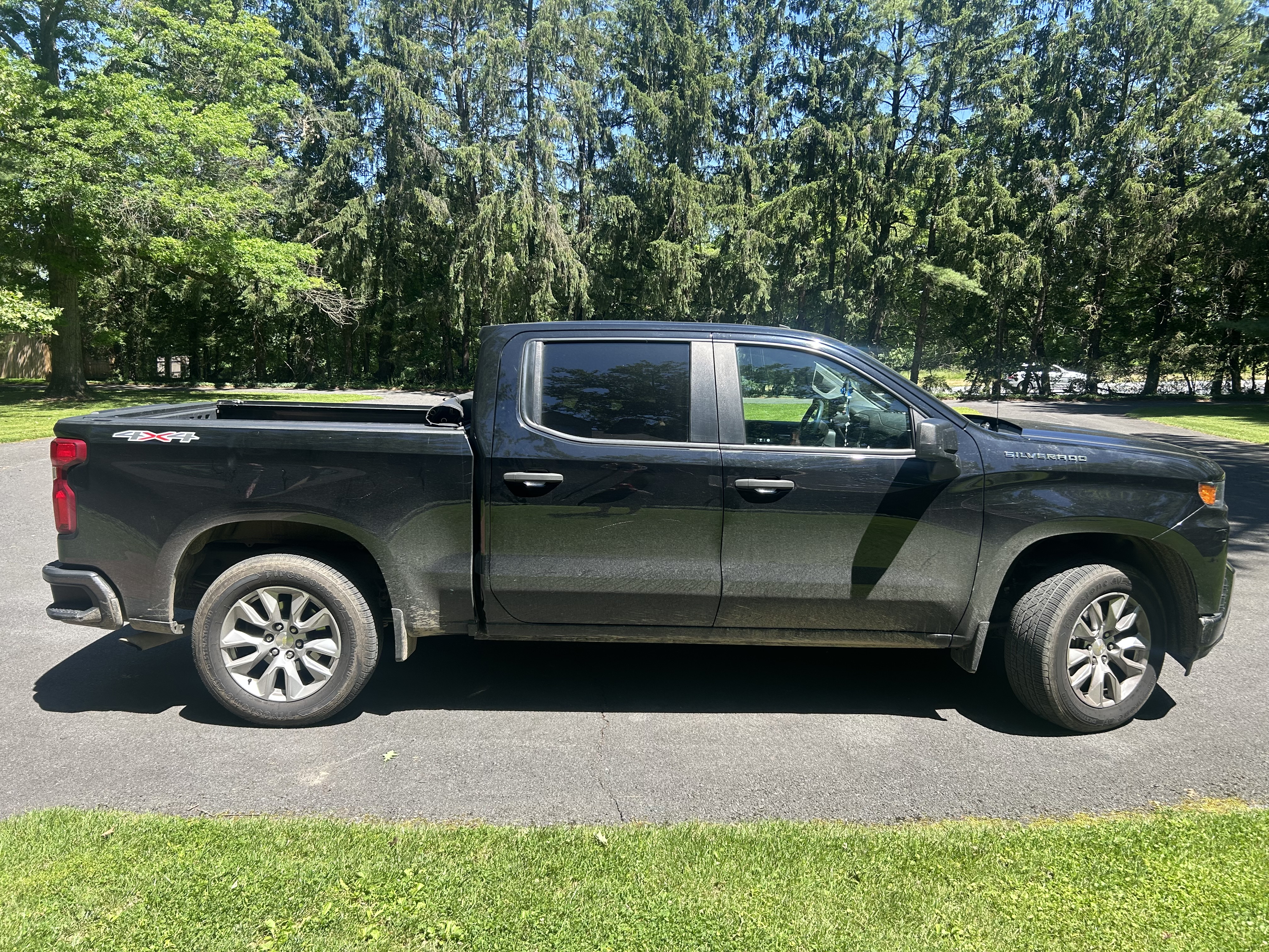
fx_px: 953
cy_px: 476
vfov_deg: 53.1
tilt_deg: -8.7
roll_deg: -0.3
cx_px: 634
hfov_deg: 67.3
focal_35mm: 26
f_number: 1.5
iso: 50
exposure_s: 1/932
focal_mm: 5.7
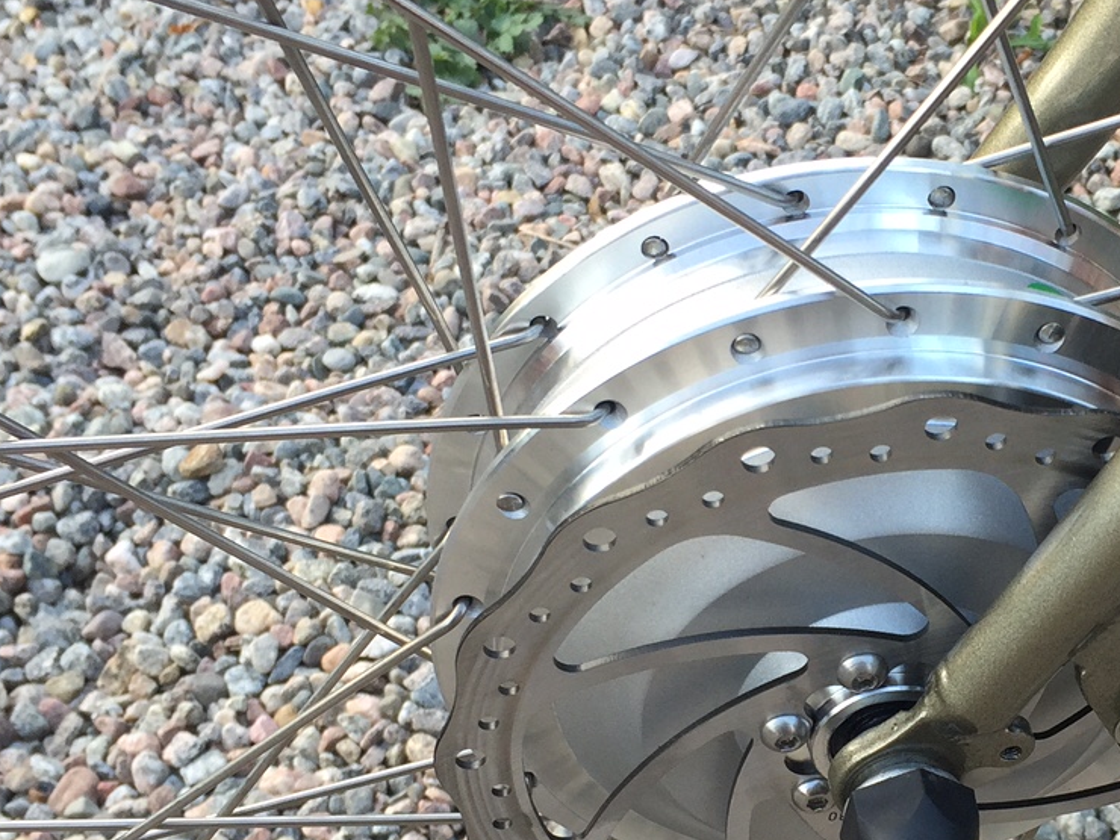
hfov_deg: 29.6
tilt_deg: -35.2
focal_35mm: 64
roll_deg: +0.2
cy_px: 598
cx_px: 898
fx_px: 2071
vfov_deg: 22.8
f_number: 2.2
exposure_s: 1/120
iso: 32
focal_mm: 4.15
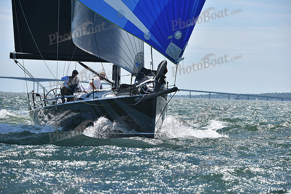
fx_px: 1779
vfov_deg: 6.2
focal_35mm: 220
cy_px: 97
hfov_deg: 9.4
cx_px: 146
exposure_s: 1/1000
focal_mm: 220
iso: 250
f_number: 6.3
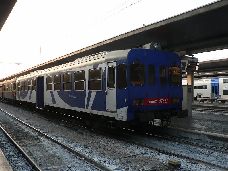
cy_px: 86
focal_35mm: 36
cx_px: 114
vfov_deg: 39.7
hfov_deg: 51.4
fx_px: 237
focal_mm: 6
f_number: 2.8
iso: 80
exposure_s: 1/80
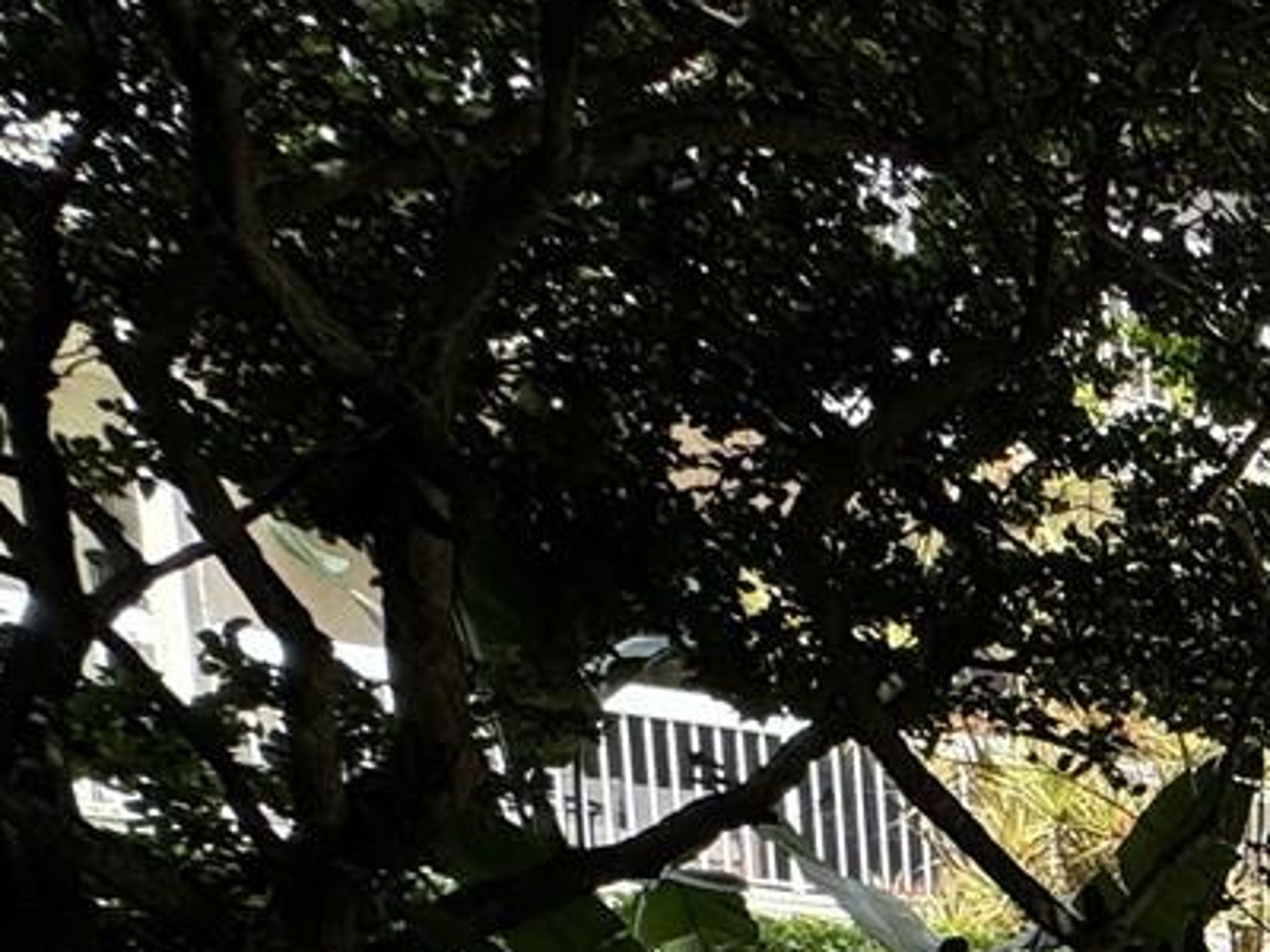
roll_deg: -1.9
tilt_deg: -8.2
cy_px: 1580
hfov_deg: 21.4
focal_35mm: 56
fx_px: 2055
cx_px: 2324
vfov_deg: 20.6
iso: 50
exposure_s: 1/812
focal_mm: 2.22
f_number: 2.2
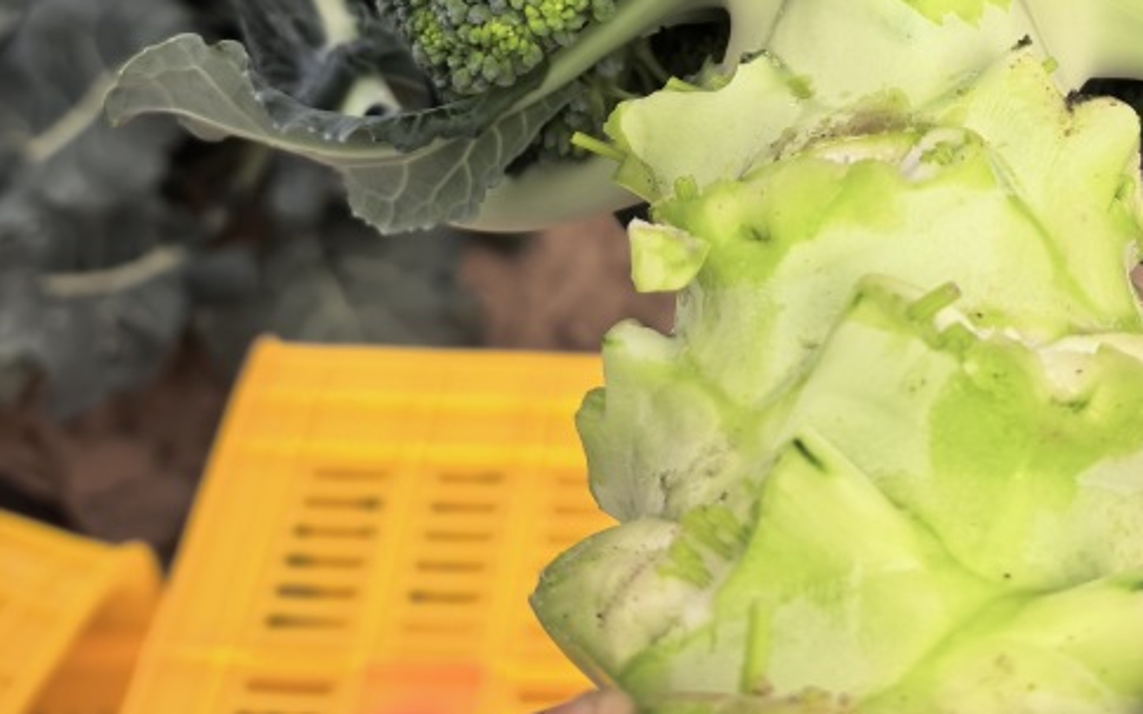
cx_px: 808
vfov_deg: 21.1
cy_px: -199
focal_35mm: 56
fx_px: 1744
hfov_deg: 35.7
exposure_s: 1/3268
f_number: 2
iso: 125
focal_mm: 5.75
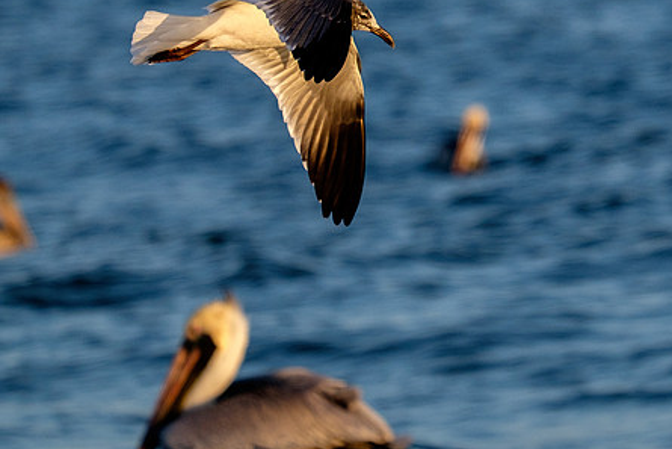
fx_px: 12435
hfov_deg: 3.1
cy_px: 38
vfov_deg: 2.1
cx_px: 479
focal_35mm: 666
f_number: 5.6
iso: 200
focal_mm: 200
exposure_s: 1/1000
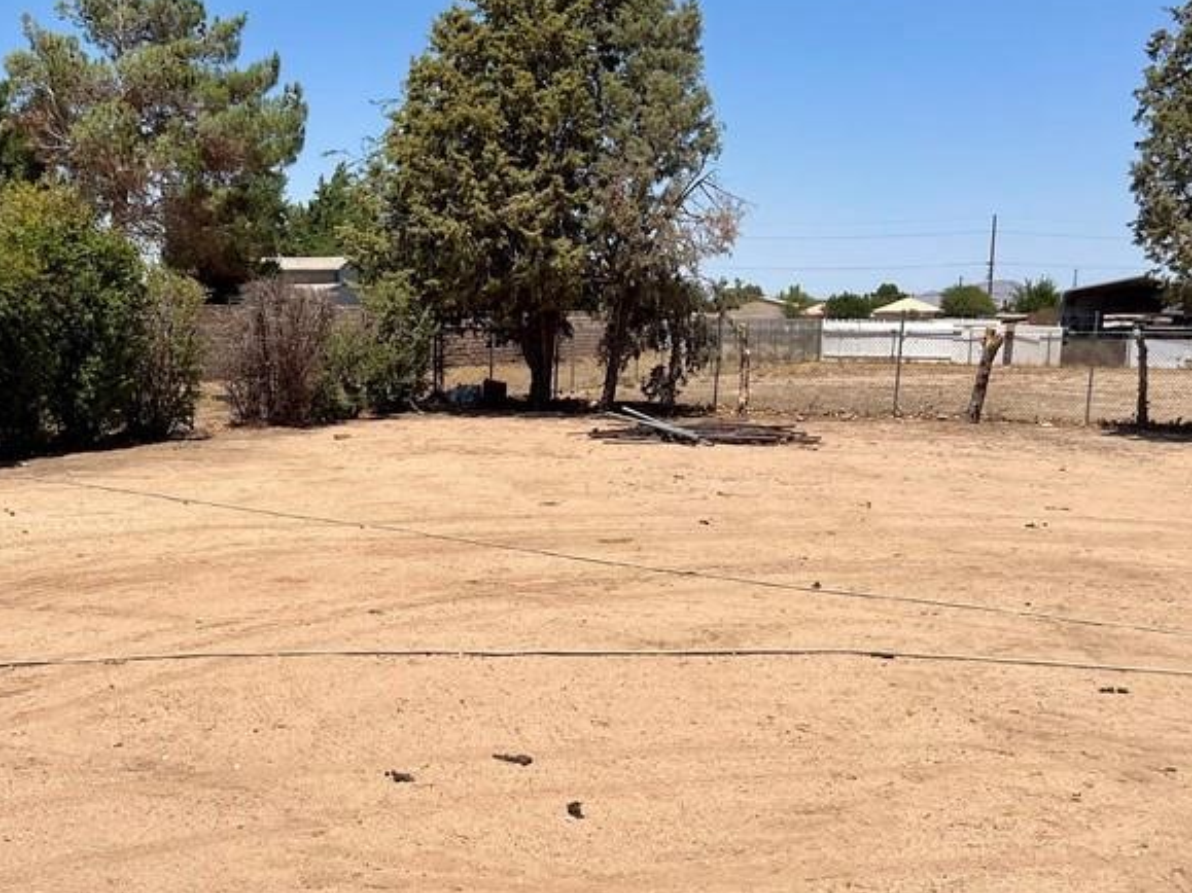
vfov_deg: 31.3
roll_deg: +1.3
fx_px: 1584
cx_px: 443
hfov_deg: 40.9
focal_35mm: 46
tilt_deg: -10.2
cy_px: 599
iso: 50
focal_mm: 5.7
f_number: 1.5
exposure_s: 1/7463
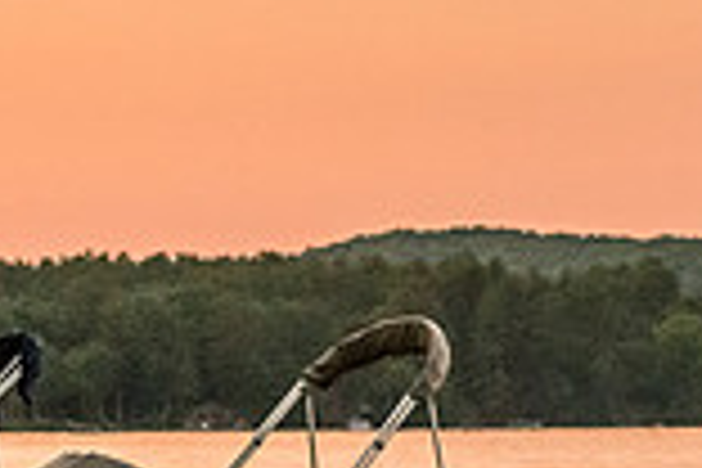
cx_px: 238
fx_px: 5070
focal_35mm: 260
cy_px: 380
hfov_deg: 7.9
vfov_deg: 5.3
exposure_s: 1/5000
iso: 8000
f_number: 4.5
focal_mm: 70
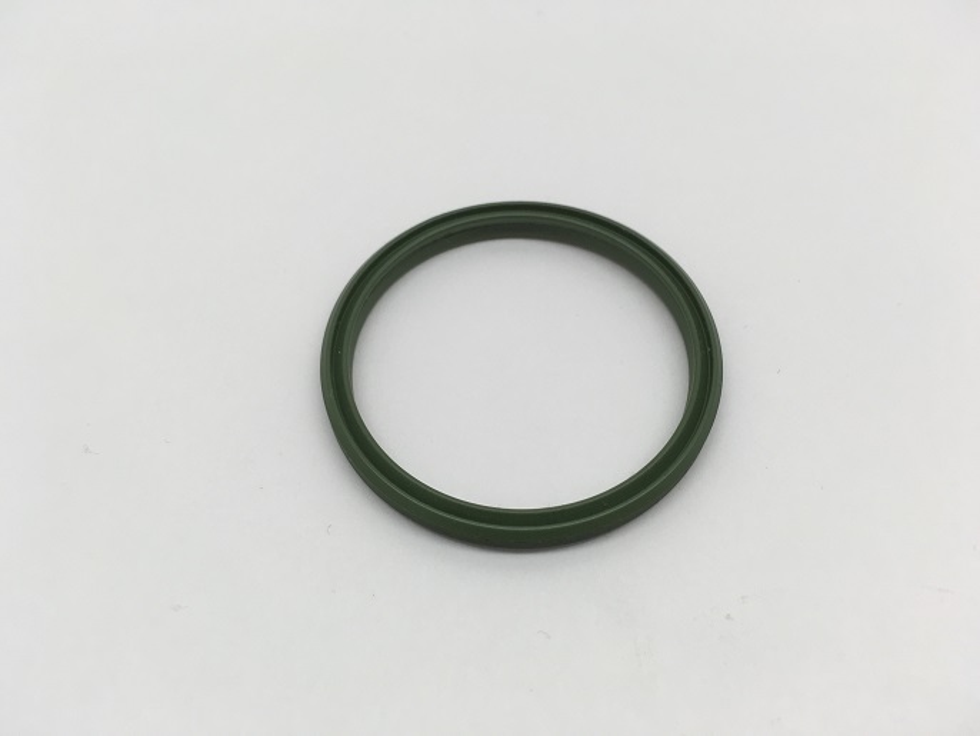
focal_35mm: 29
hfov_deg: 61.6
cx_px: 490
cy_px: 368
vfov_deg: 48.3
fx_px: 821
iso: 40
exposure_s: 1/120
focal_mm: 4.15
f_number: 2.2
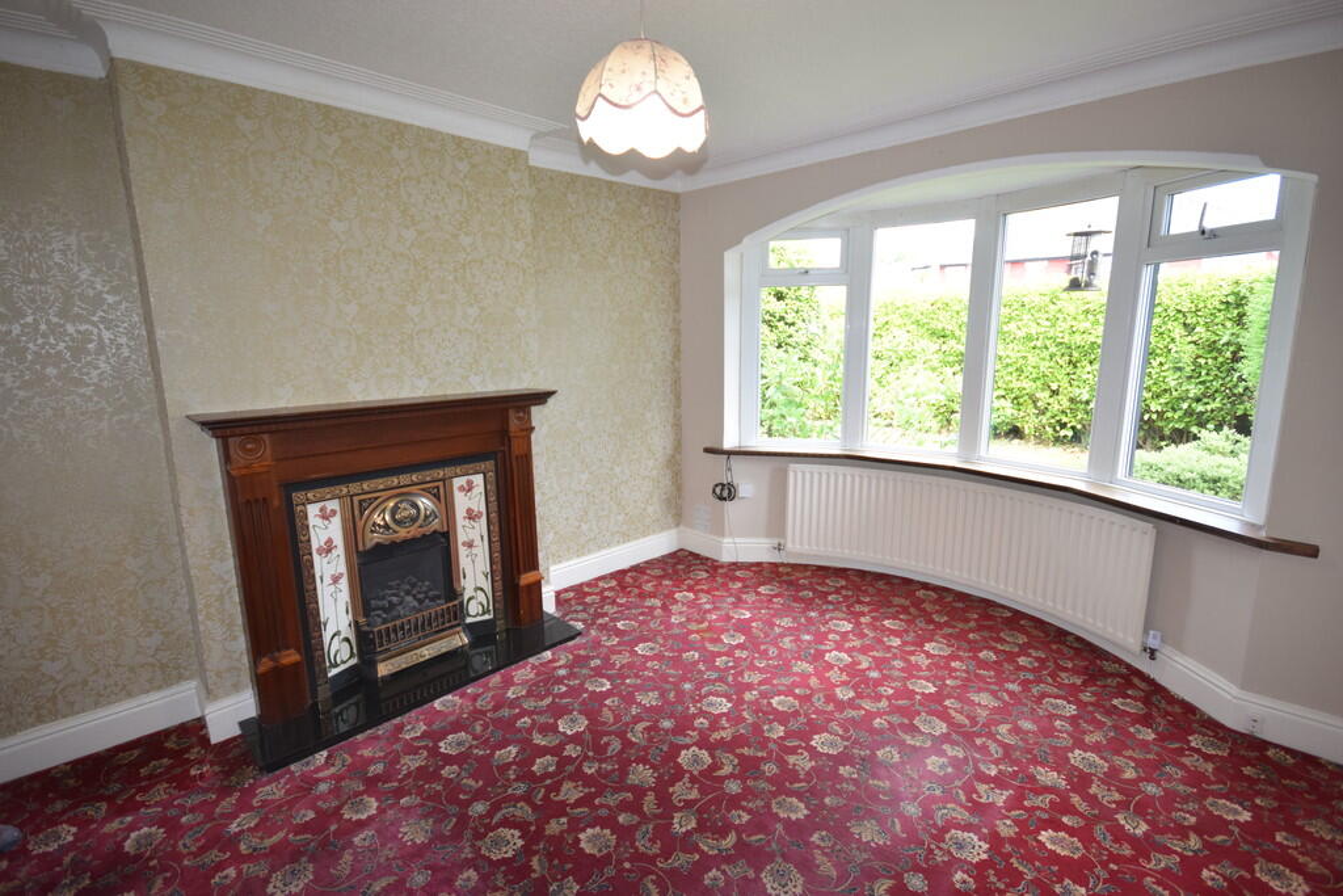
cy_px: 448
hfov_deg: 95.0
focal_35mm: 16
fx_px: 616
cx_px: 672
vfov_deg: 72.1
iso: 720
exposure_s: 1/125
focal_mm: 11
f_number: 5.6
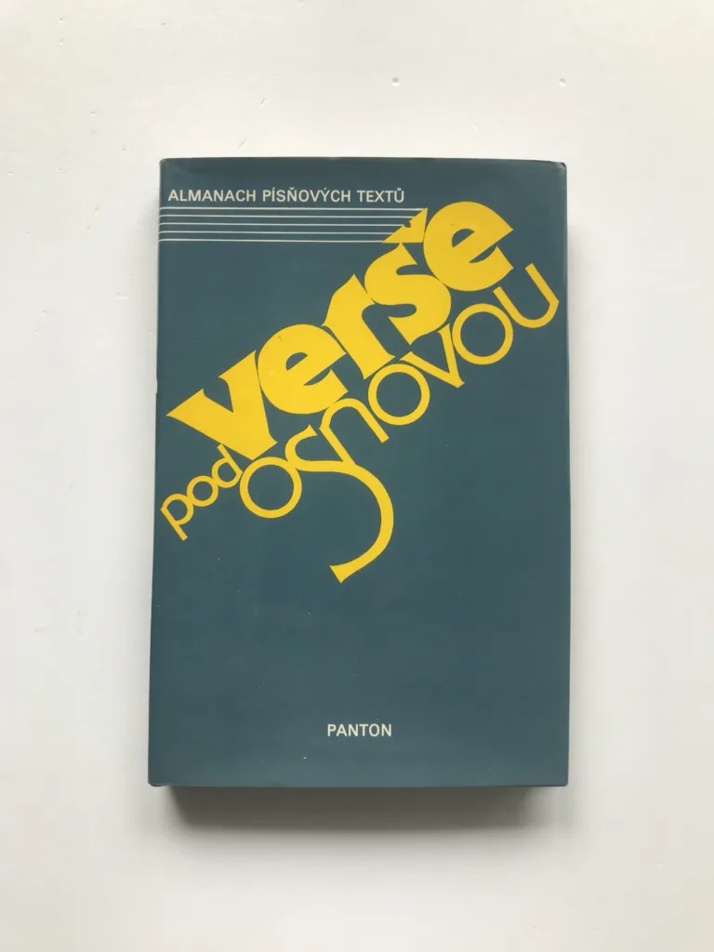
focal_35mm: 28
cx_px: 357
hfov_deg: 49.7
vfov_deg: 63.4
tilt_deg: -87.7
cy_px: 476
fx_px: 770
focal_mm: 3.99
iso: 32
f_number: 1.8
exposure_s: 1/50
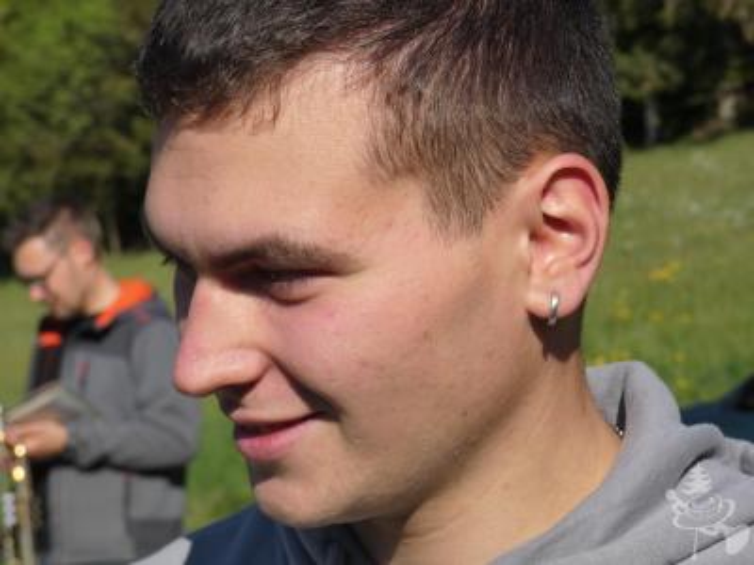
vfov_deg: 11.4
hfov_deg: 15.2
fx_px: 2832
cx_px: 377
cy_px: 282
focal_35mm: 130
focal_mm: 23.3
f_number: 5.2
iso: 80
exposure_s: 1/640
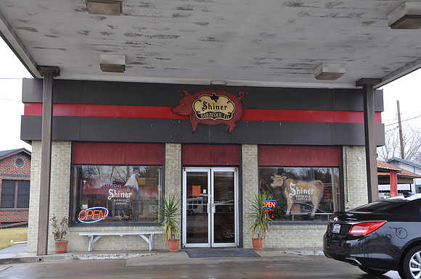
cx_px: 210
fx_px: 526
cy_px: 140
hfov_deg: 43.7
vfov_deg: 29.8
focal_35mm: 45
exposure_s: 1/40
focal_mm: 30
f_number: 6.3
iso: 200
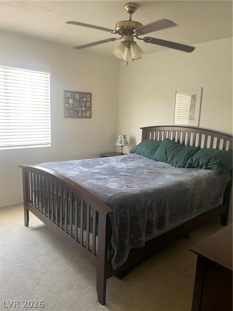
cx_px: 116
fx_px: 233
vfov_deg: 67.3
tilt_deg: -10.6
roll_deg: -2.7
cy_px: 156
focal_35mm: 26
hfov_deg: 53.1
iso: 160
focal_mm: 4.25
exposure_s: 1/60
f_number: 1.8
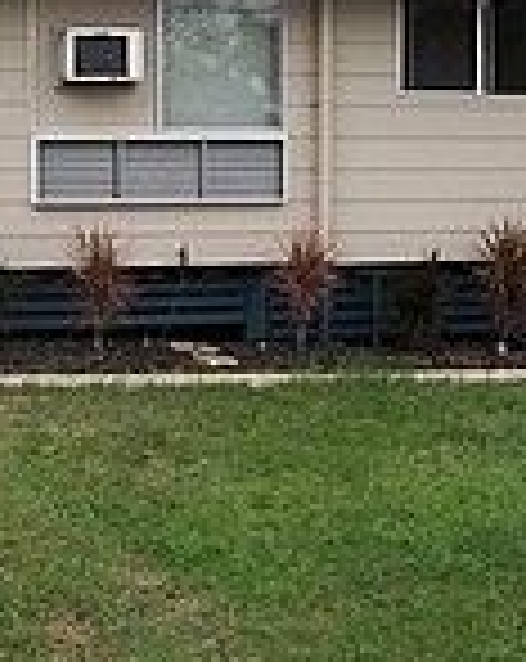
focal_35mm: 79
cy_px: 293
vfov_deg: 24.2
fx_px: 1542
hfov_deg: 19.2
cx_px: 117
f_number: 3.4
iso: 80
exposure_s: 1/500
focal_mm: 5.5
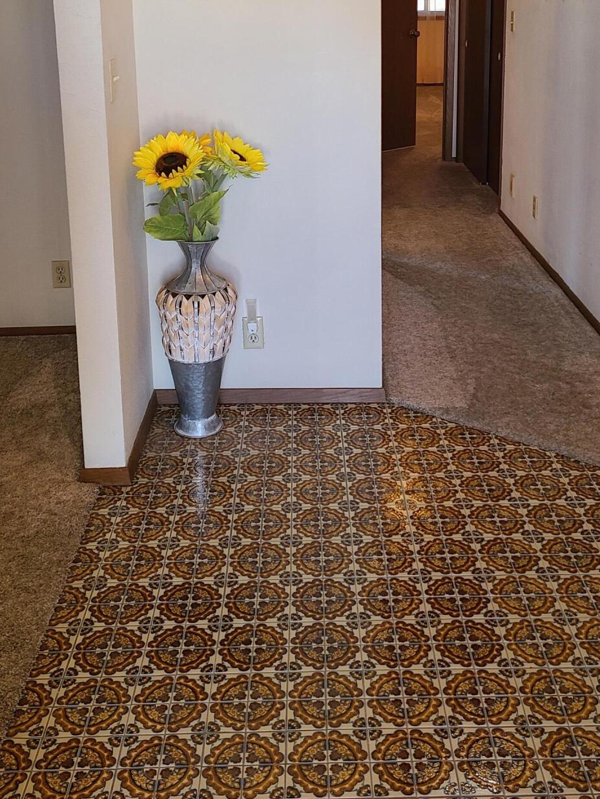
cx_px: 330
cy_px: 170
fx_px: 970
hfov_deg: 34.3
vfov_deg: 42.9
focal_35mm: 42
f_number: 1.8
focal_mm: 5.4
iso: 100
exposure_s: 1/60
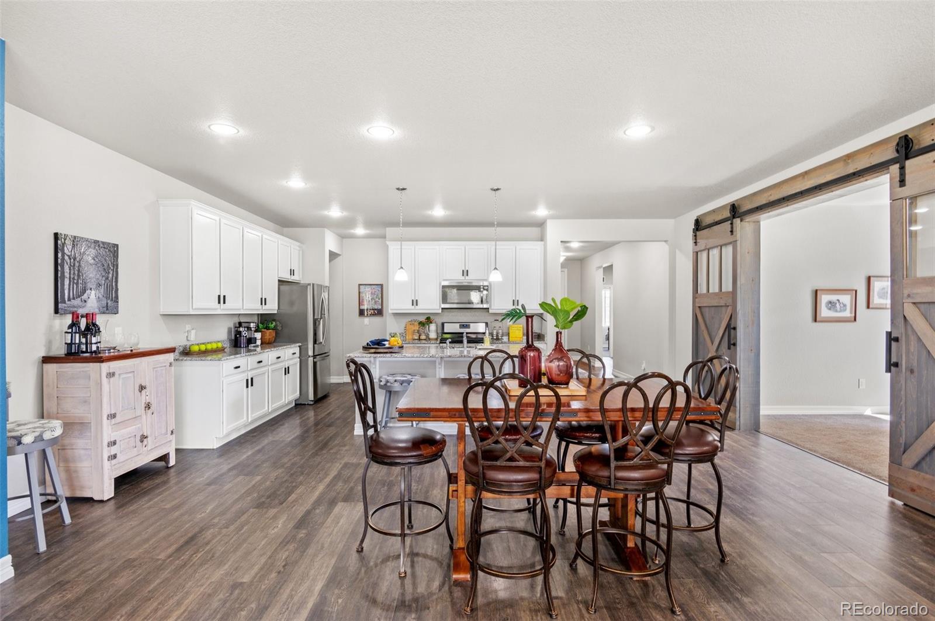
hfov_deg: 93.3
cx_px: 468
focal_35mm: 17
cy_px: 310
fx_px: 441
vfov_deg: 70.3
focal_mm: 17
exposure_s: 1/3
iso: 400
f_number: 8
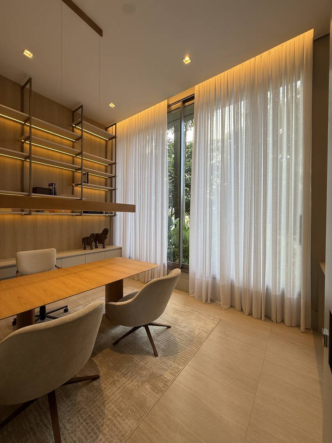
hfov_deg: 85.7
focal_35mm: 14
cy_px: 222
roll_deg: -1.0
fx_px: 179
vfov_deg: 102.1
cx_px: 166
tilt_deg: +1.5
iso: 64
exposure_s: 1/120
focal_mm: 2.22
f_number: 2.2
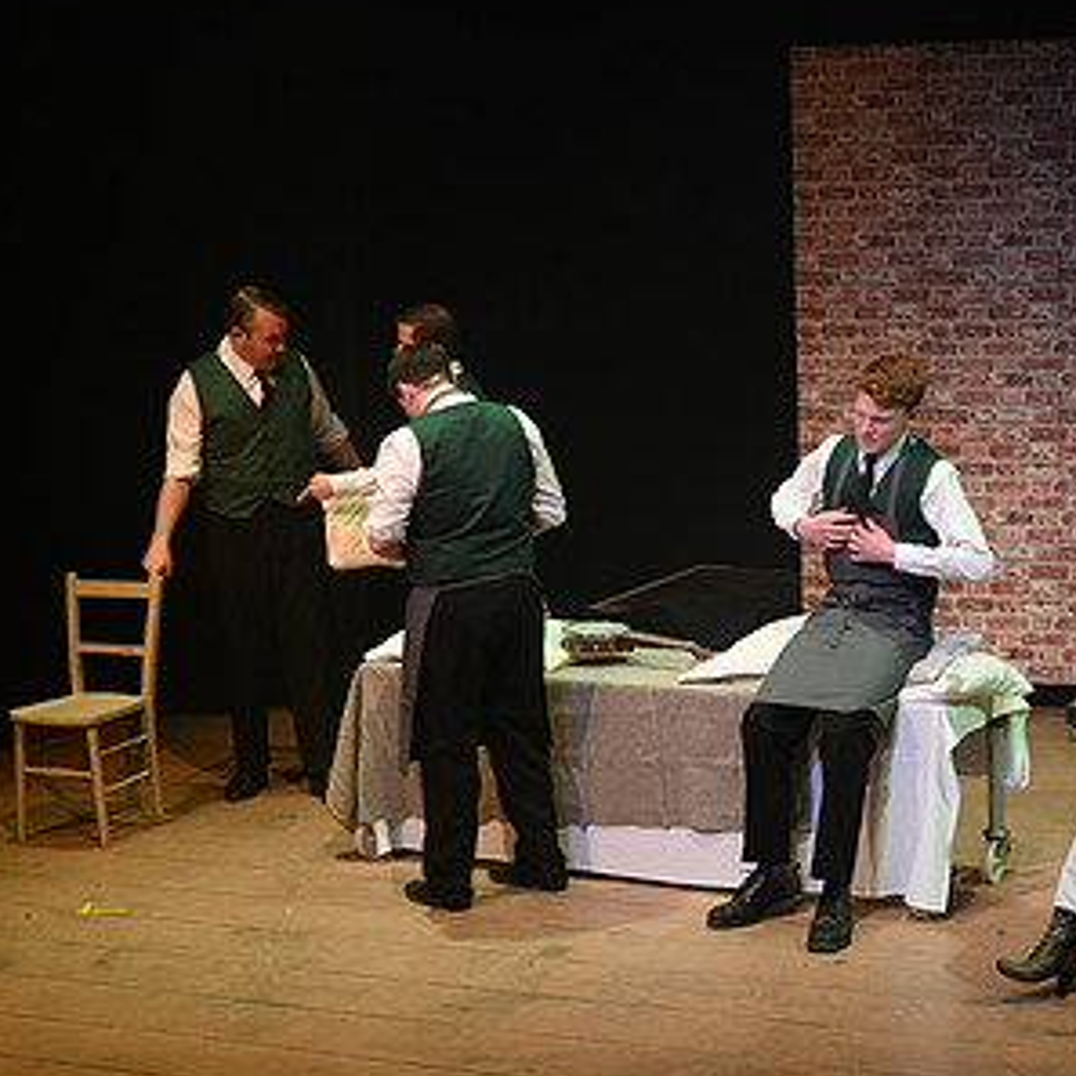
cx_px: 783
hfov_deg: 22.0
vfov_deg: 22.2
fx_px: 2743
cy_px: 596
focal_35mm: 78
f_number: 3.2
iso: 640
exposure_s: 1/100
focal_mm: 45
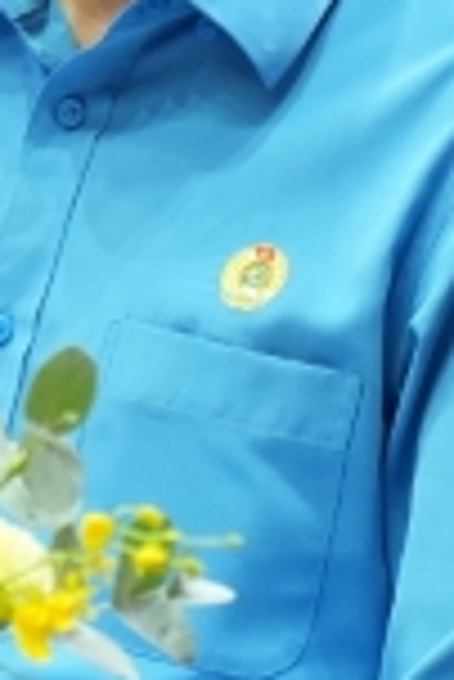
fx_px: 19891
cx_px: -607
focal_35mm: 1054
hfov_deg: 1.3
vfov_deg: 2.0
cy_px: 205
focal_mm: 159
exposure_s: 1/100
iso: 1000
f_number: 2.8
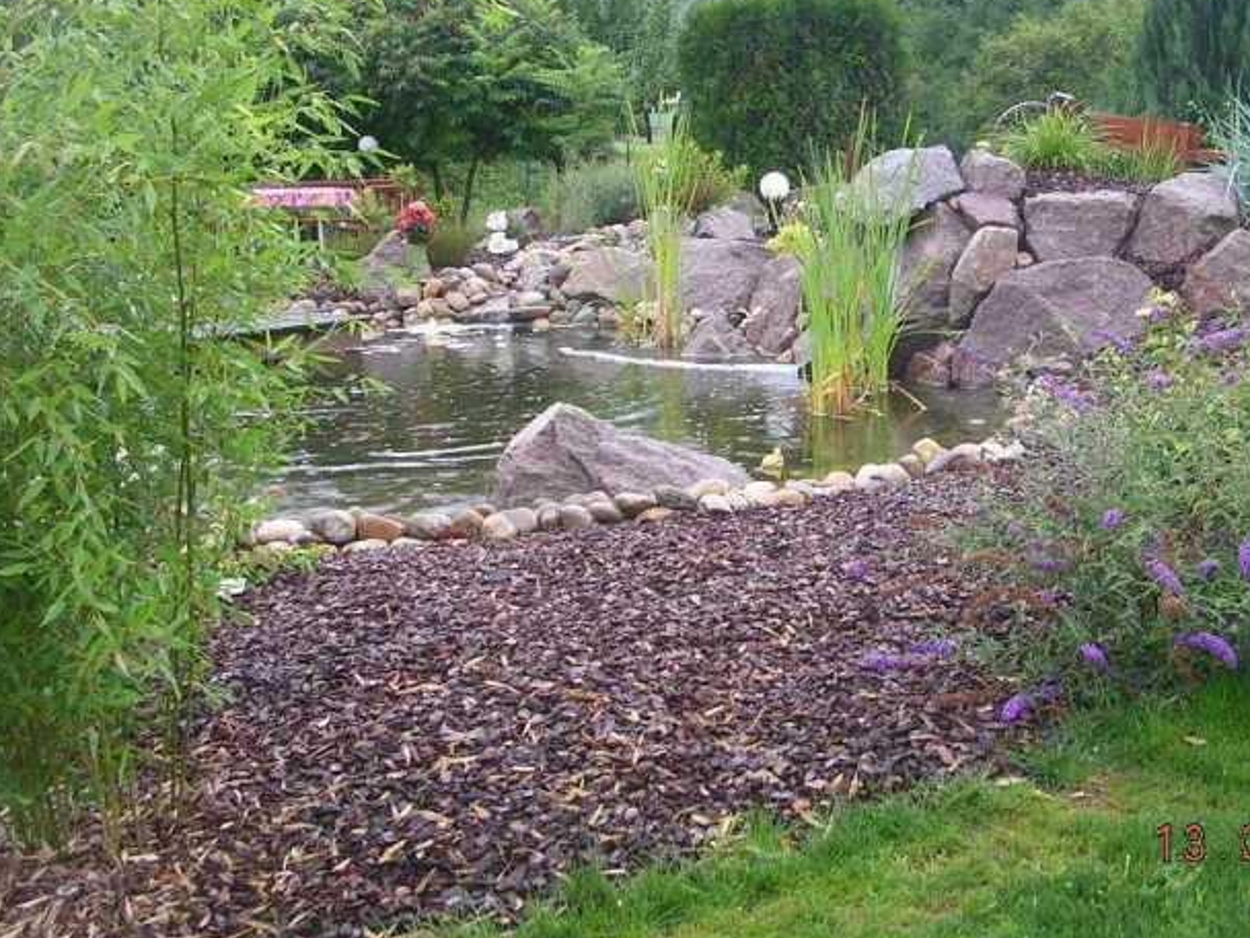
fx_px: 1806
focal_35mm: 50
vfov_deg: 29.0
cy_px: 356
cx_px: 746
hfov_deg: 38.0
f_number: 2.8
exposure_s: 1/64.4
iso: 50
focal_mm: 5.8
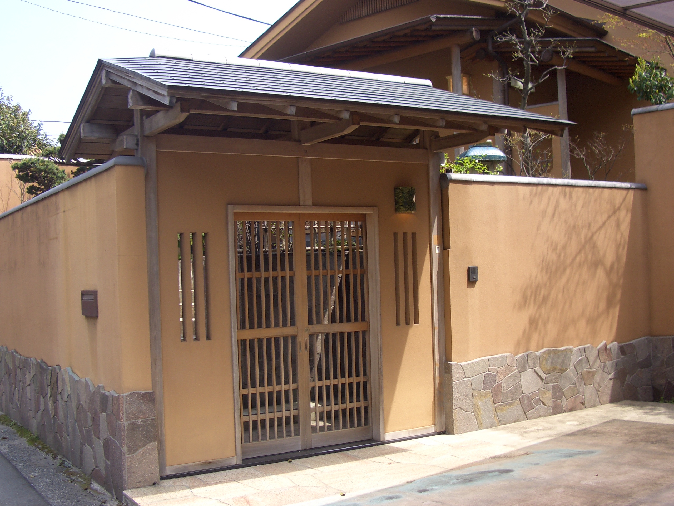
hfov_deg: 45.8
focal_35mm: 41
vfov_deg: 35.1
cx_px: 337
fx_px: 798
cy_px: 253
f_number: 2.8
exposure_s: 1/320
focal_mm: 6.8
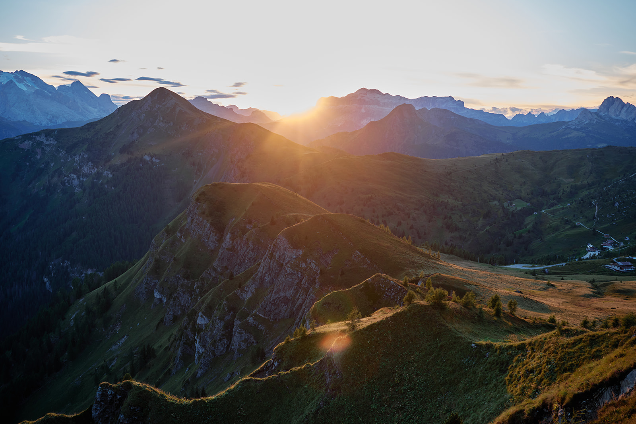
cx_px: 318
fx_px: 618
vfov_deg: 37.9
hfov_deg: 54.4
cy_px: 212
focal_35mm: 35
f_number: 2.8
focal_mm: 23
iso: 125
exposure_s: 1/110
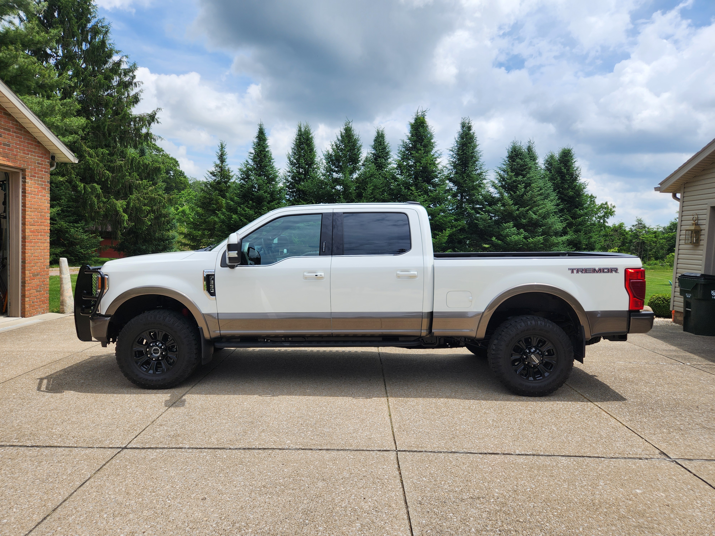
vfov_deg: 58.9
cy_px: 268
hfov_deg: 73.9
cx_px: 358
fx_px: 475
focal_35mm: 23
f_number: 1.8
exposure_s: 1/2151
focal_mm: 5.4
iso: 20
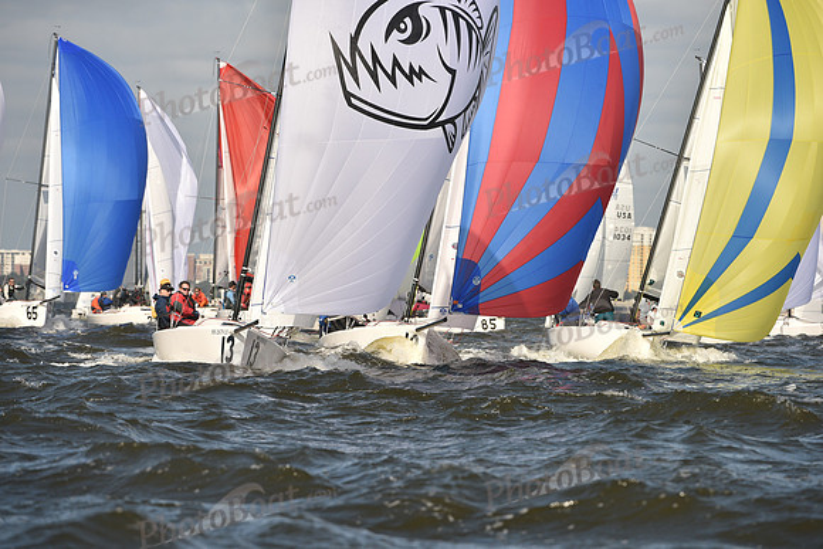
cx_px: 412
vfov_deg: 4.0
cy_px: 274
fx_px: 7774
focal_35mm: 340
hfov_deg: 6.1
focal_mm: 340
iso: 250
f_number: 8
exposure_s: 1/1250
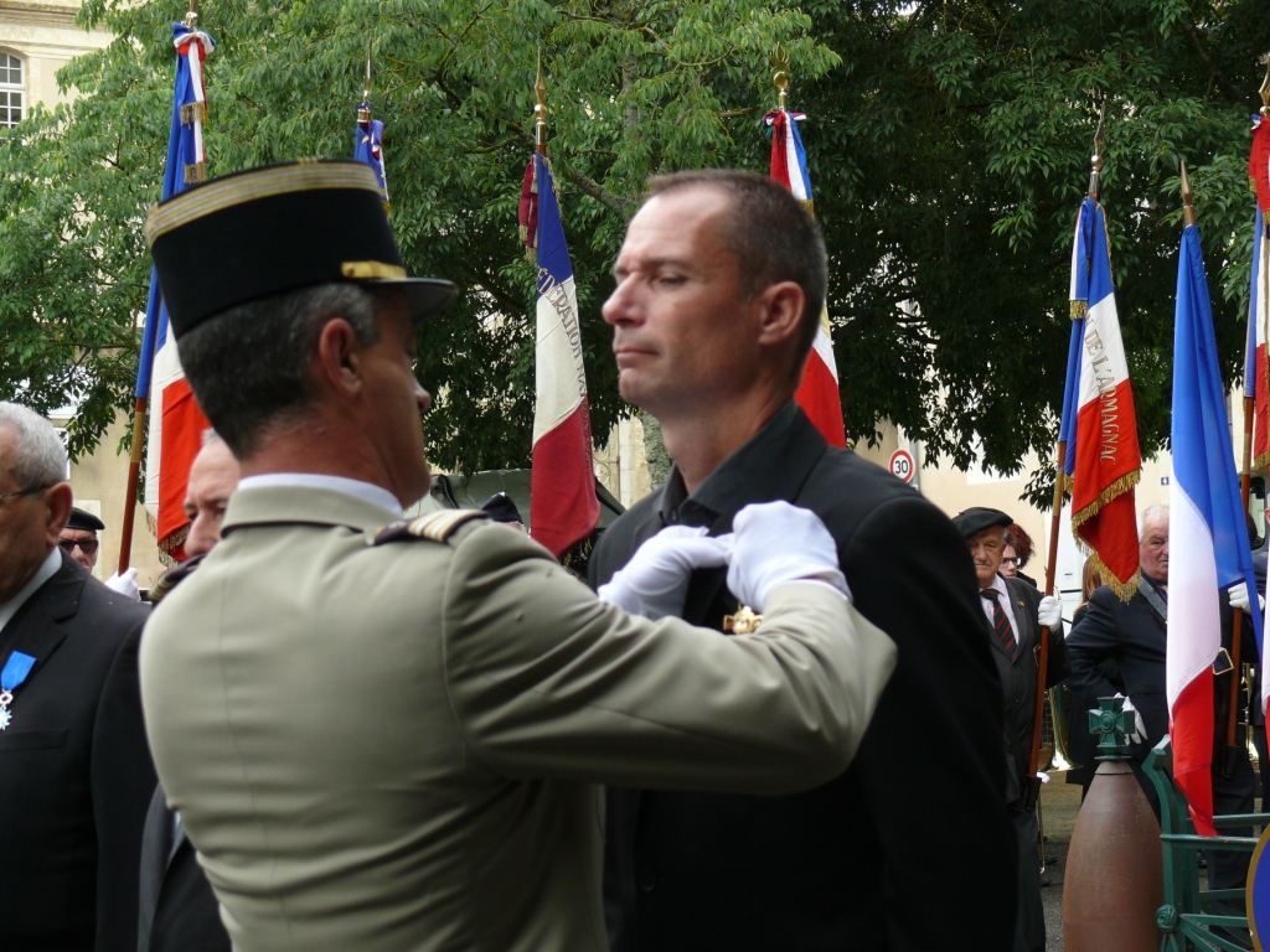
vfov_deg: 15.6
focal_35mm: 95
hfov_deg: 20.7
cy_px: 476
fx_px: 3485
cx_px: 635
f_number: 4
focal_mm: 20.1
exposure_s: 1/160
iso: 100
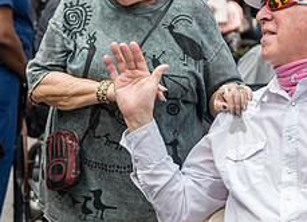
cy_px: 54
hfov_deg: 9.2
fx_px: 1898
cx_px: 168
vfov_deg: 6.7
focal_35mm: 217
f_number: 3.5
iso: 200
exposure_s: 1/320
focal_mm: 60
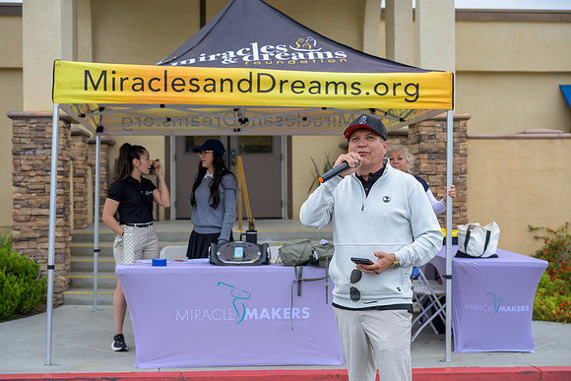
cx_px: 286
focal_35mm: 55
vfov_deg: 24.6
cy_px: 190
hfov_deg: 36.2
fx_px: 873
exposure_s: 1/200
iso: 100
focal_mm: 55
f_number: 4
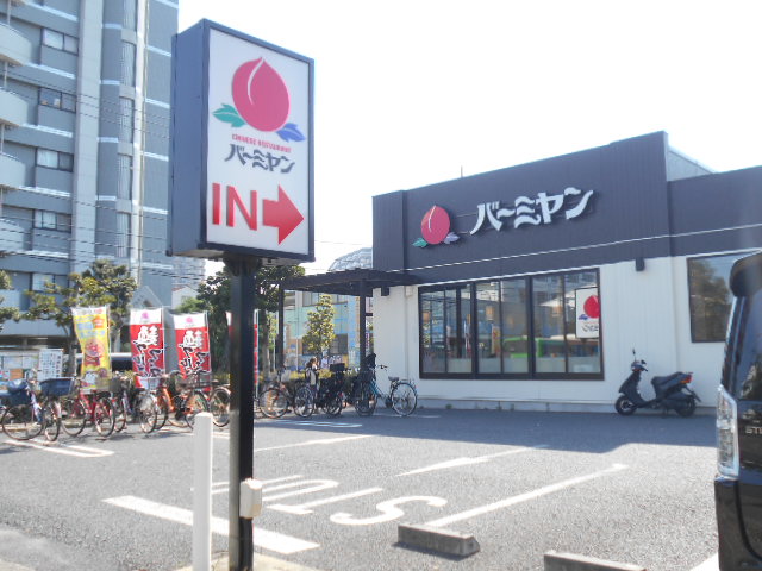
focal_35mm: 34
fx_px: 748
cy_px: 286
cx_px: 381
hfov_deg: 54.0
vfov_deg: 41.8
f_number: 3.6
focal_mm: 5.8
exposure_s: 1/320
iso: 80
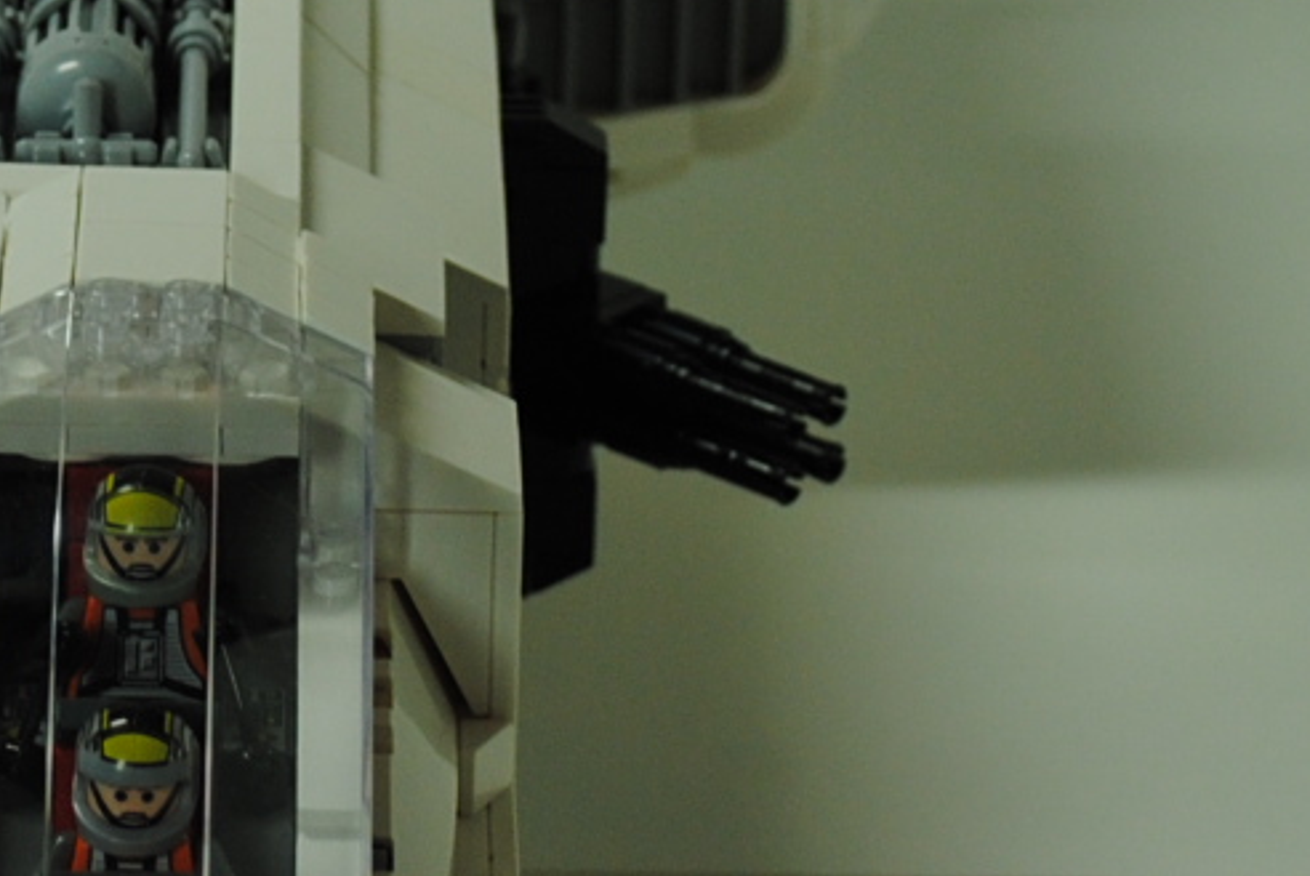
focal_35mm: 189
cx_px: -173
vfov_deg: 7.3
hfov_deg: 10.7
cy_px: 216
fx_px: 6883
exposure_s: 1/100
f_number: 4.8
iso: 200
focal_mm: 32
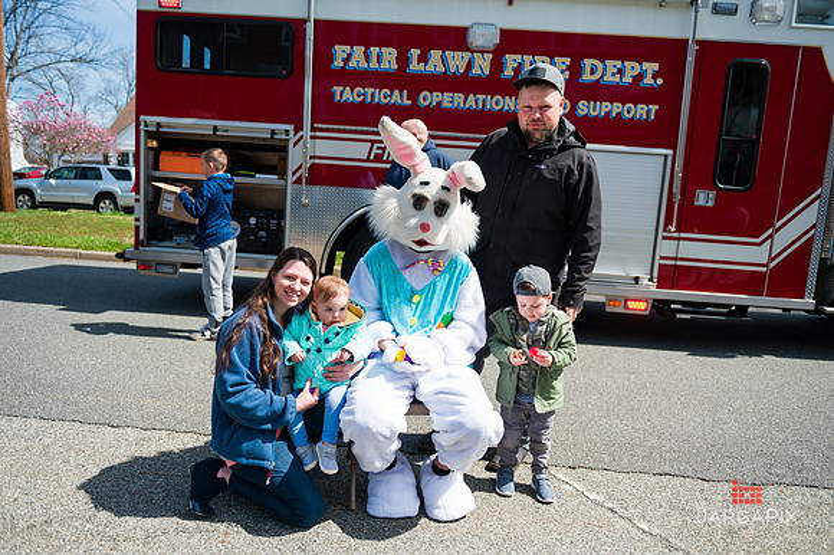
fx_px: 602
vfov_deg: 49.5
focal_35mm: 26
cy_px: 278
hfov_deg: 69.4
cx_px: 417
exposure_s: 1/3200
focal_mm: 26
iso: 200
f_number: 4
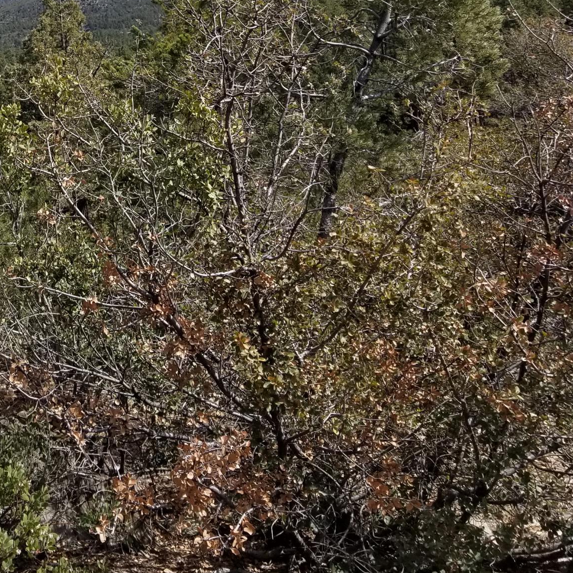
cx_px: -45
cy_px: 19
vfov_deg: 27.2
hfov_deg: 26.5
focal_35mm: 60
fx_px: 1124
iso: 50
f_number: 1.7
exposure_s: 1/3144
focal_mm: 4.25
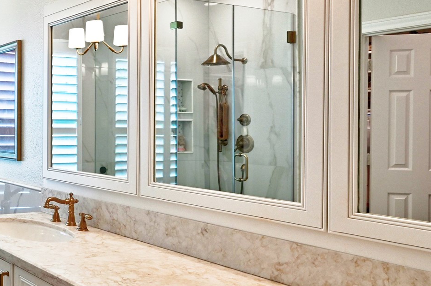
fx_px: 502
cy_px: 126
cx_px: -57
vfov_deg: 31.8
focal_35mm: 42
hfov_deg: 37.7
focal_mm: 18
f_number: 8
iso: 400
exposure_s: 1/25
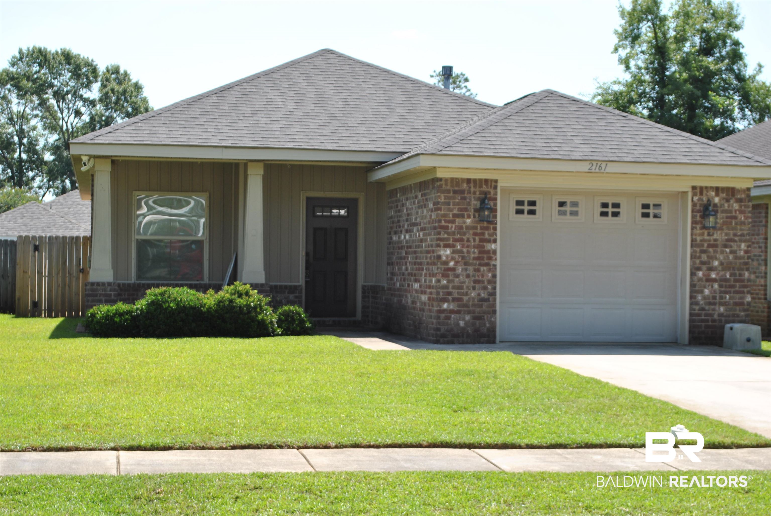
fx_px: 1415
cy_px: 258
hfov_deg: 30.5
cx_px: 386
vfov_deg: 20.7
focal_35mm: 66
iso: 100
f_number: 7.1
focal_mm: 44
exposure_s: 1/200
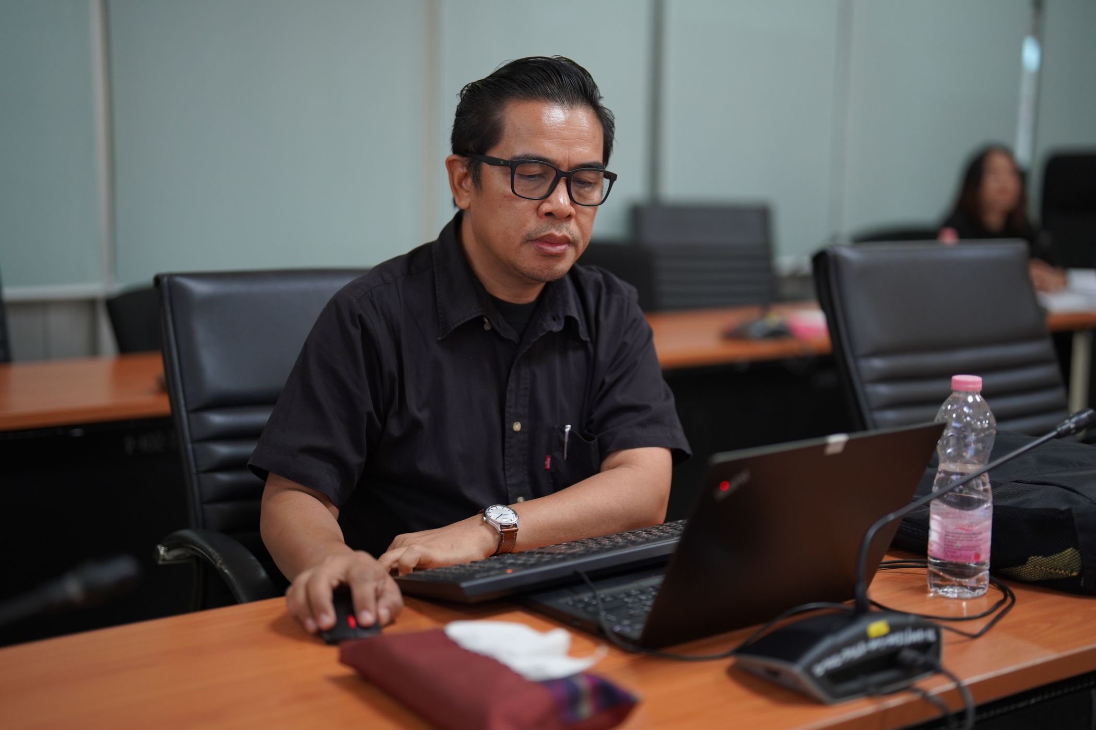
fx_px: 1522
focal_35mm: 50
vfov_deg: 27.0
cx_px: 548
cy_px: 365
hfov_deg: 39.6
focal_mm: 50
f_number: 1.2
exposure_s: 1/500
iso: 800
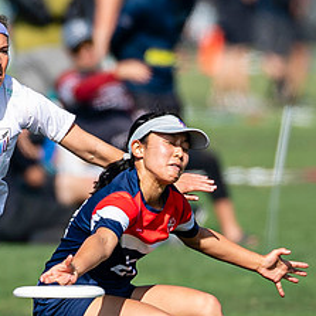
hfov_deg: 1.0
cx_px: 143
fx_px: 18394
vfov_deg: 1.0
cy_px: 154
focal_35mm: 1781
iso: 100
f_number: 3.2
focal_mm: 300
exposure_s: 1/1600
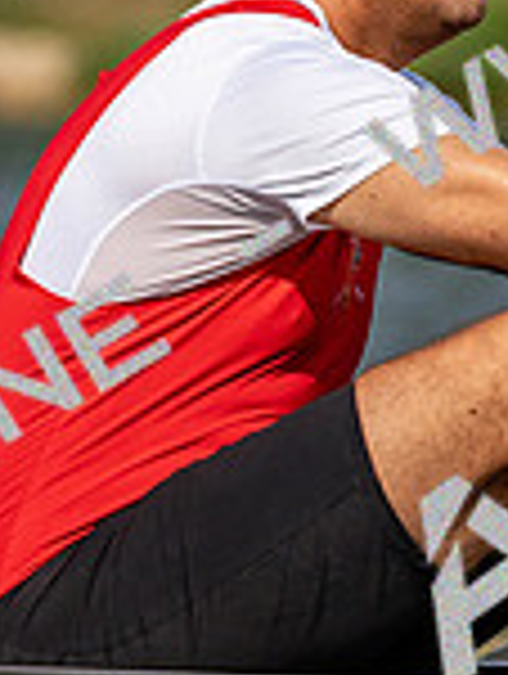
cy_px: 263
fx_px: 23434
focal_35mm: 1201
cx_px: 36
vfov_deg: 1.6
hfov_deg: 1.2
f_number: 6.3
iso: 160
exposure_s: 1/1600
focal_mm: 324
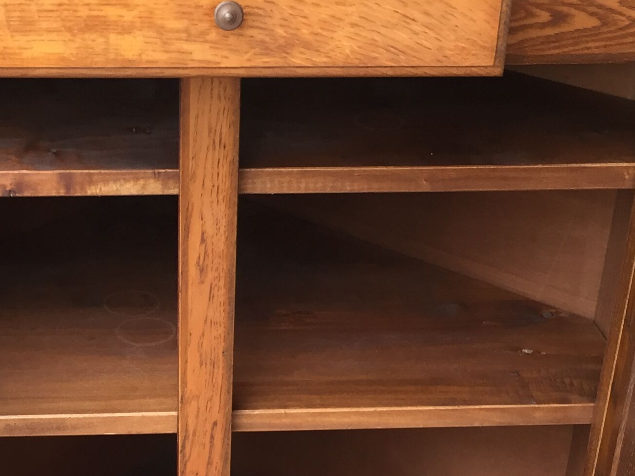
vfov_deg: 19.9
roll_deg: -0.5
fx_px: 1339
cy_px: 401
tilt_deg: -28.3
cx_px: 234
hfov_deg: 26.6
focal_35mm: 73
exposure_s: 1/33
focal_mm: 4.15
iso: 80
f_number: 2.2
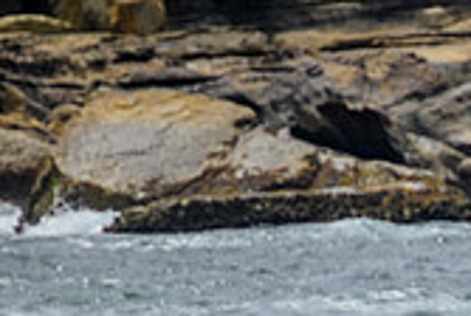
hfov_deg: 0.7
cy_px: 467
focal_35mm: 2775
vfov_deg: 0.5
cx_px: 745
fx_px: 36370
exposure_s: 1/2000
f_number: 11
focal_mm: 800
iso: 640
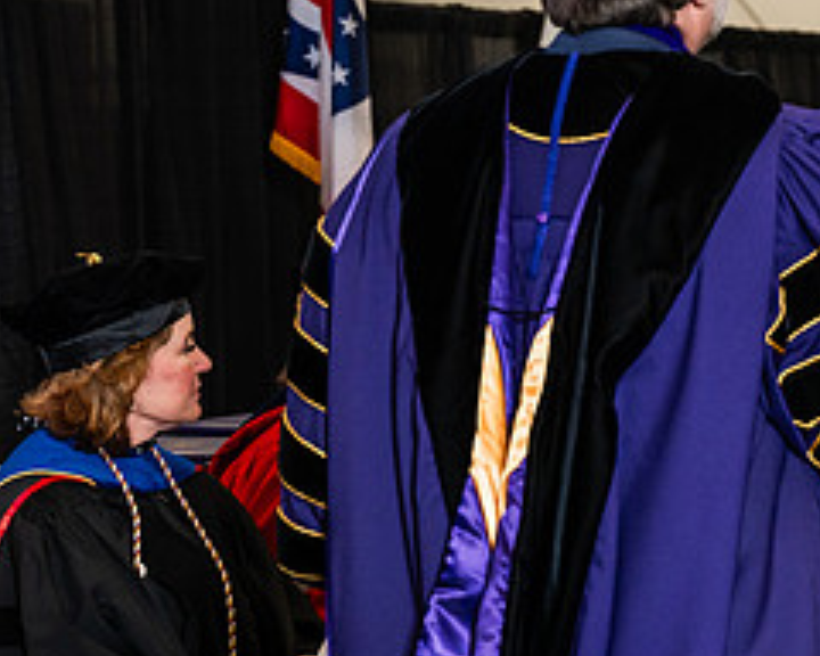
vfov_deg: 9.7
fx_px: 3859
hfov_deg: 12.0
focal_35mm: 159
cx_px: 813
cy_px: 272
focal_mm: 70
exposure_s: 1/200
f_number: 4.5
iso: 1250
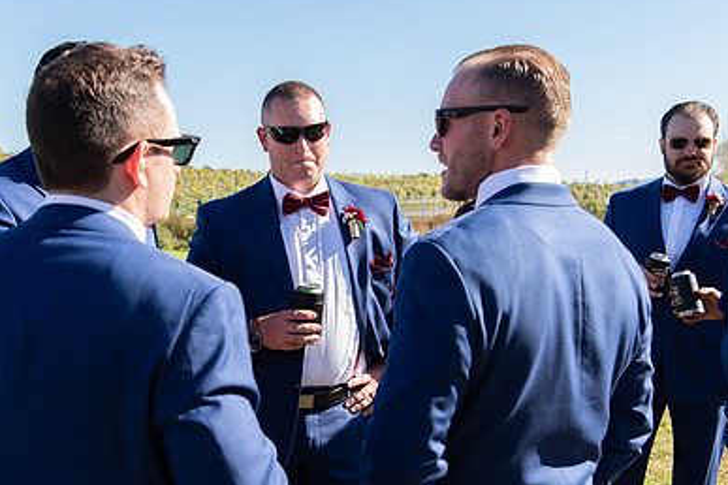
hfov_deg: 38.8
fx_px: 1031
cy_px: 292
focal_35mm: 51
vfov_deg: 26.4
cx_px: 318
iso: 100
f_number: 5
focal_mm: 34
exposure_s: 1/250
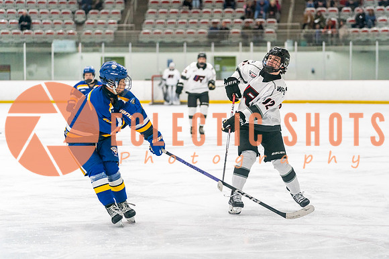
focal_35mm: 122
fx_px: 1319
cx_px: 226
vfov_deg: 11.2
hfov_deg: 16.8
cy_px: 130
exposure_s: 1/1250
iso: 3200
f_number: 2.8
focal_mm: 105
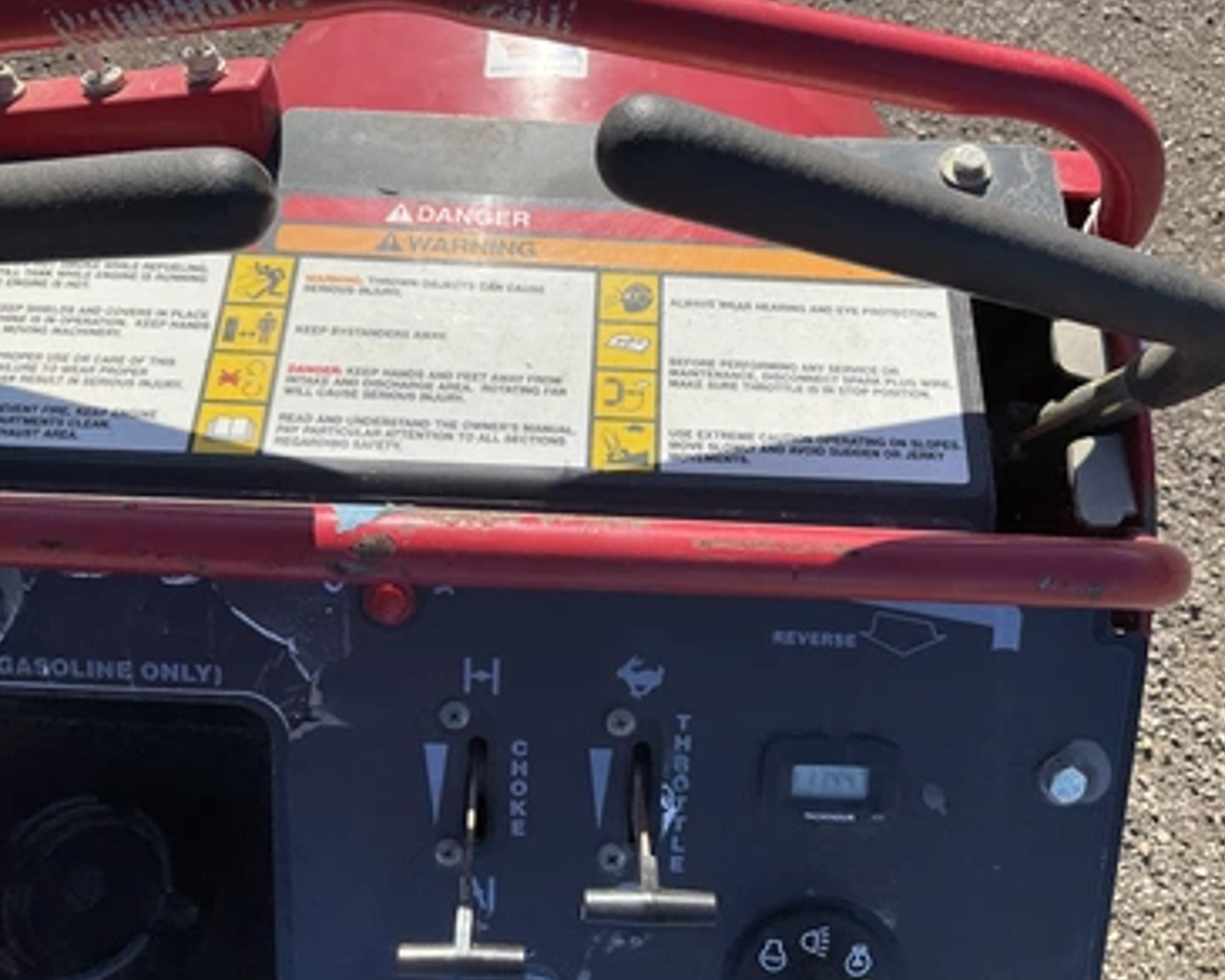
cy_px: 487
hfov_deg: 57.2
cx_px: 631
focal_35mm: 31
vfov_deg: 47.1
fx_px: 1124
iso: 25
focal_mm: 3
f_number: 1.8
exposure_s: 1/1490
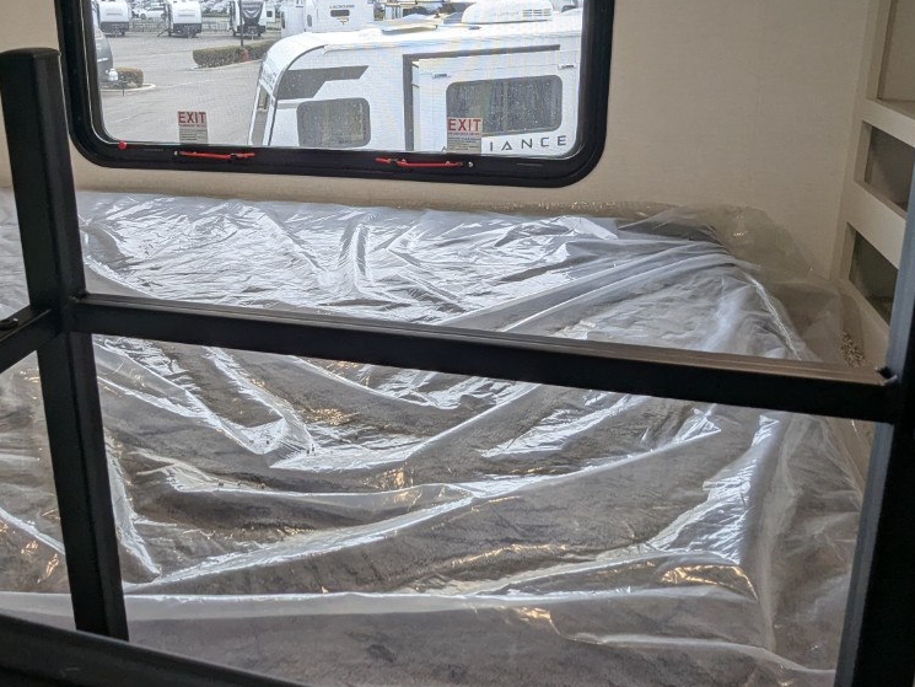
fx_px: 793
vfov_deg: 45.6
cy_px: 198
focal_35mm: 30
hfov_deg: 59.2
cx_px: 345
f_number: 2.2
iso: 43
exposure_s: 1/153
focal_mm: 2.35
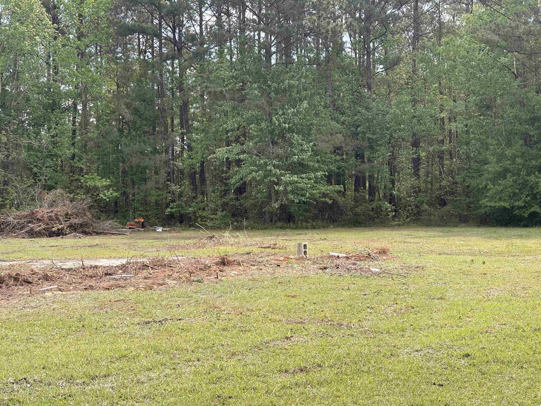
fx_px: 813
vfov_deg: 28.0
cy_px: 203
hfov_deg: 36.8
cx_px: 270
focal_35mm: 52
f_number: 1.6
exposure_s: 1/1422
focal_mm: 5.96
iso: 50
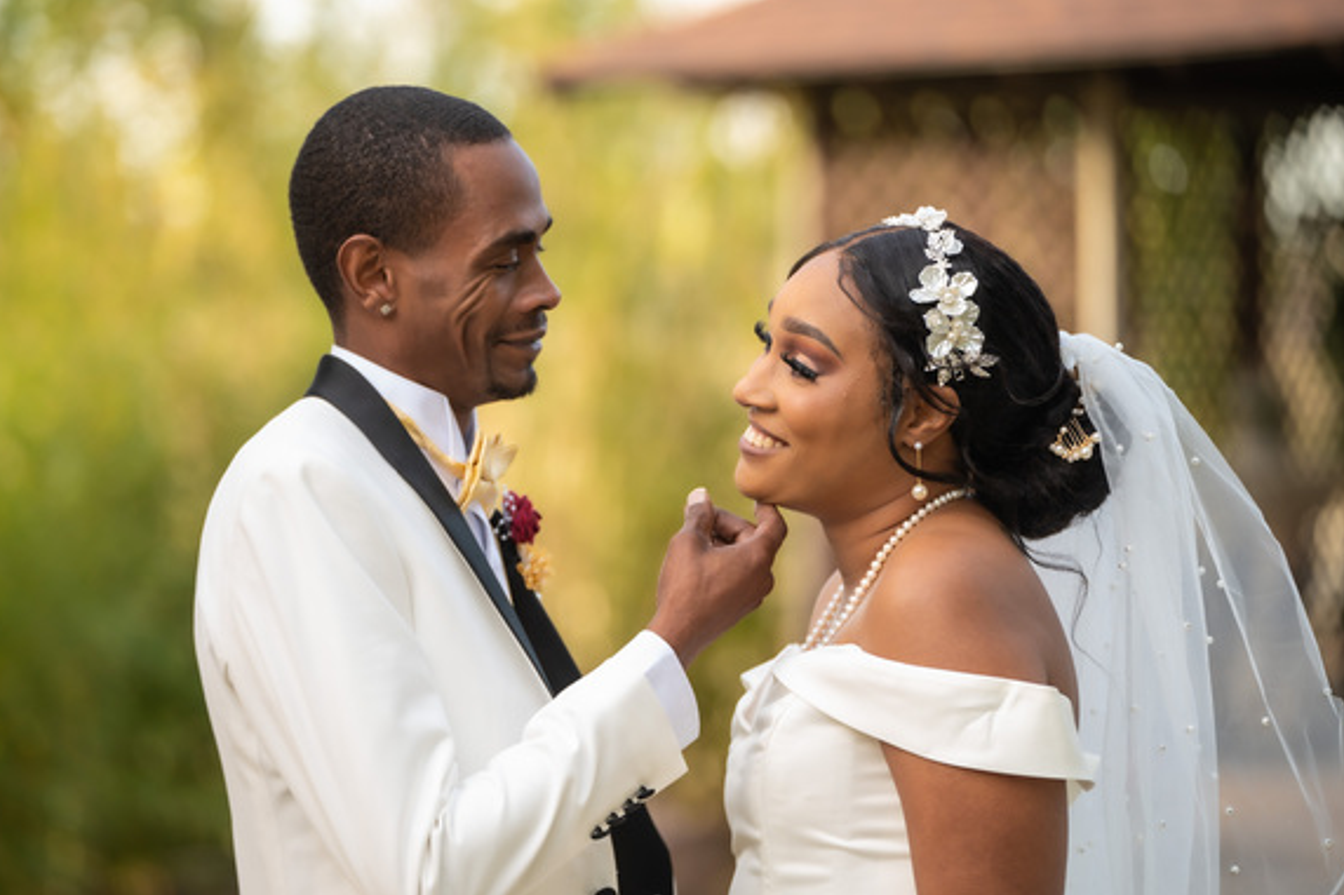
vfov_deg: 9.0
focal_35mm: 152
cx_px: 651
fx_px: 5673
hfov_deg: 13.5
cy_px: 462
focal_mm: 145
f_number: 2.8
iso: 400
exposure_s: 1/400
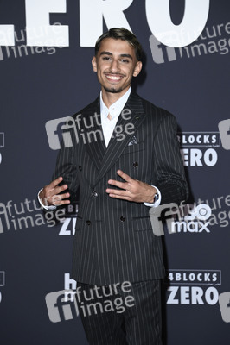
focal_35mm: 116
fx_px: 1114
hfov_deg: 11.8
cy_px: 172
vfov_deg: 17.7
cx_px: 115
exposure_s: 1/250
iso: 1000
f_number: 5.6
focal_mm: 116
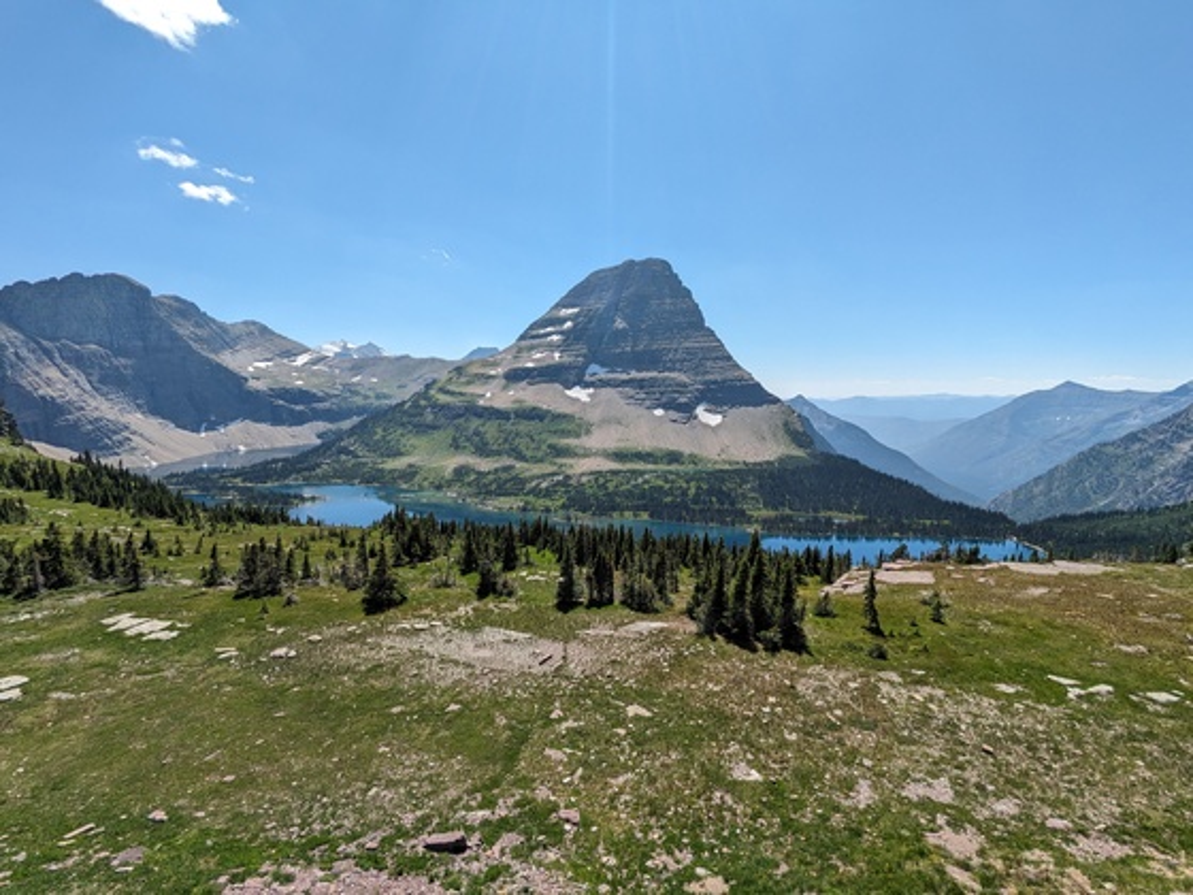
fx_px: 551
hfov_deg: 94.5
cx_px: 596
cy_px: 448
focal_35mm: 16
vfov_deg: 78.1
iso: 51
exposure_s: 1/1821
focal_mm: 2.35
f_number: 2.2
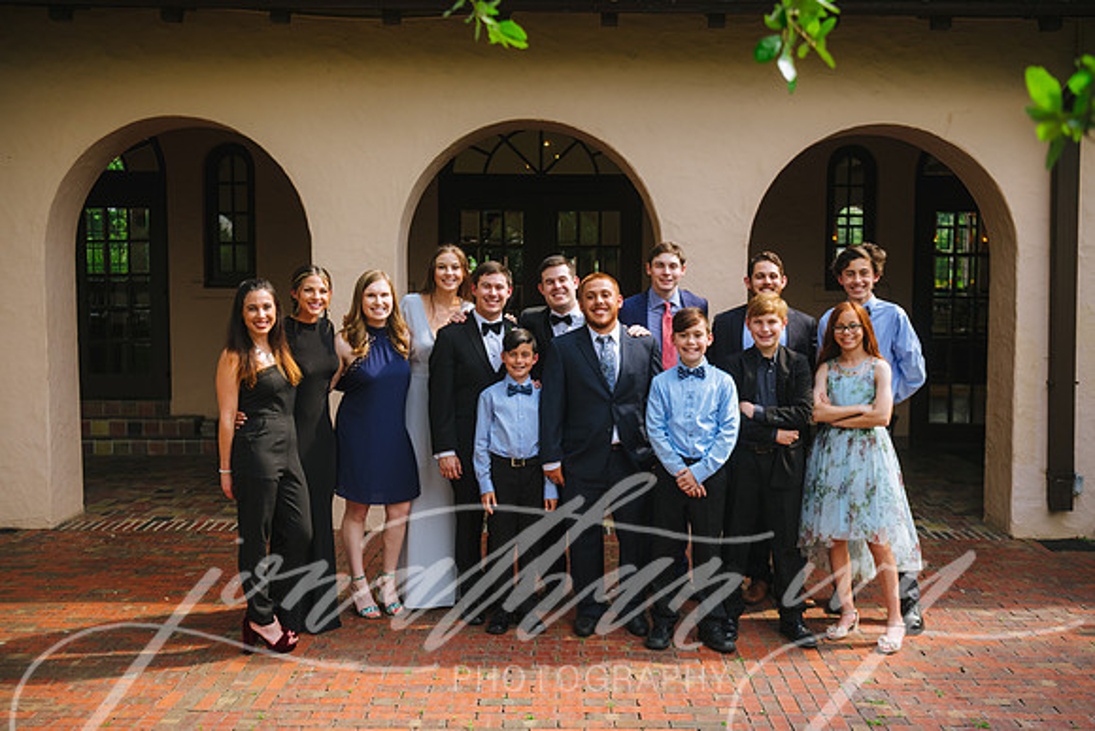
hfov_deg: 50.7
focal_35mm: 38
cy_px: 366
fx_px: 1156
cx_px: 548
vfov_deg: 35.1
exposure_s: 1/500
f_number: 3.5
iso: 250
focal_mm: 38
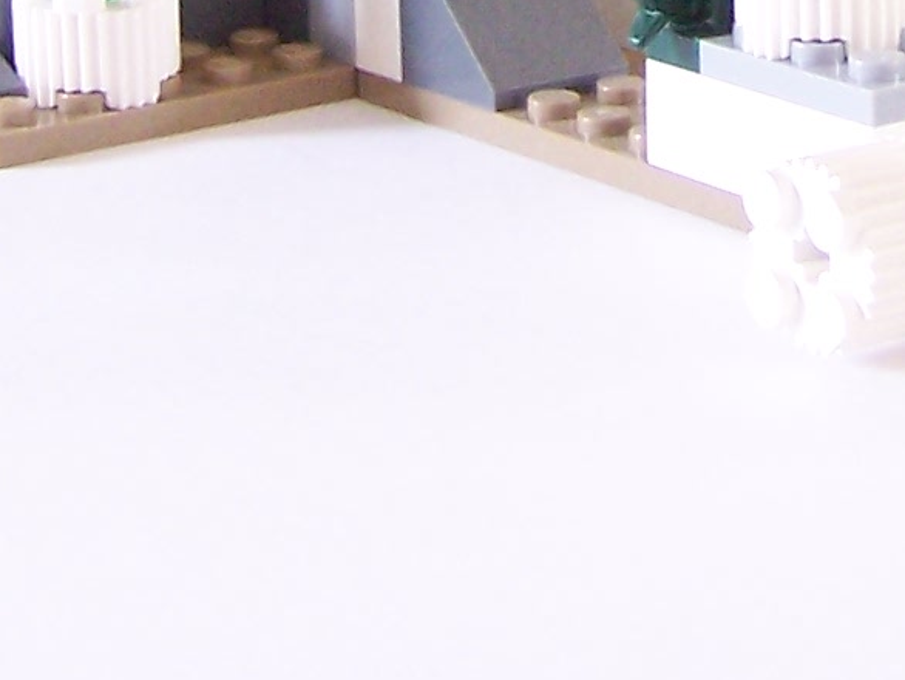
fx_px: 4368
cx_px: 840
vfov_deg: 8.3
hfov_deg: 11.7
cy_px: -810
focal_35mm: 167
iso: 200
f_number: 3.2
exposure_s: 1/10
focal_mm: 6.3
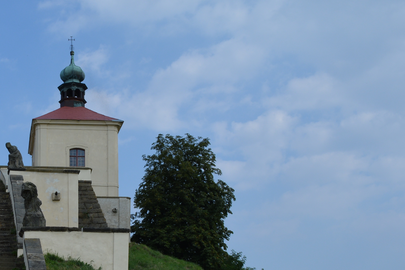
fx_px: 675
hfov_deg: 30.8
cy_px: 264
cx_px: -6
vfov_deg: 21.9
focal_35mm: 60
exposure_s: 1/400
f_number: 10
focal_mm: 18
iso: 200
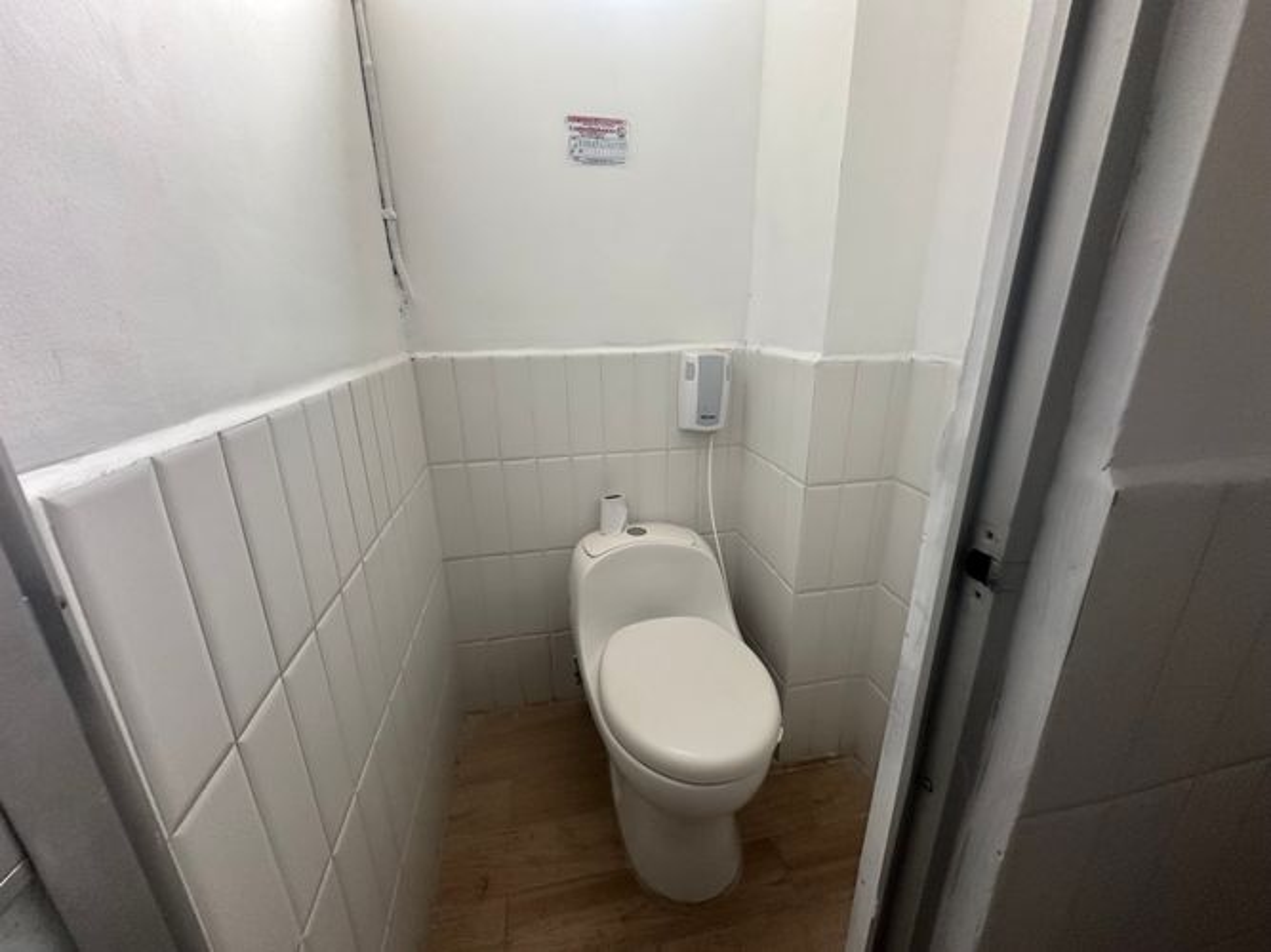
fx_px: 514
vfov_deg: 85.7
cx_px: 636
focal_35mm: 14
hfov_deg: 102.1
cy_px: 476
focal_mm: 2.22
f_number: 2.2
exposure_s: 1/86
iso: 320
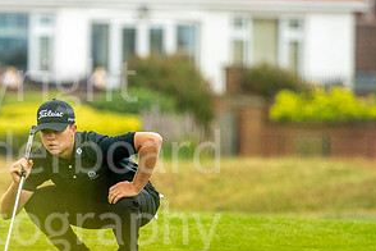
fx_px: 10371
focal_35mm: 993
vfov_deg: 1.4
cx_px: 23
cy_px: 193
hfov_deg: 2.1
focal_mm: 300
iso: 400
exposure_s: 1/800
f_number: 4
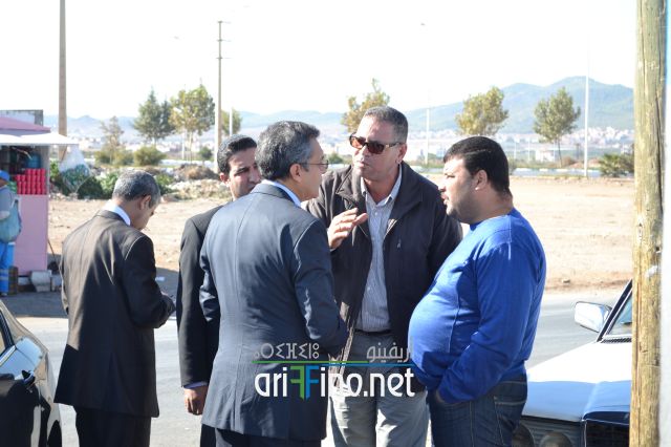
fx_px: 1537
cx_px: 336
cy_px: 224
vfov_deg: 16.5
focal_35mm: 82
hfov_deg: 24.6
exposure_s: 1/160
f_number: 6.3
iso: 100
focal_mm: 55
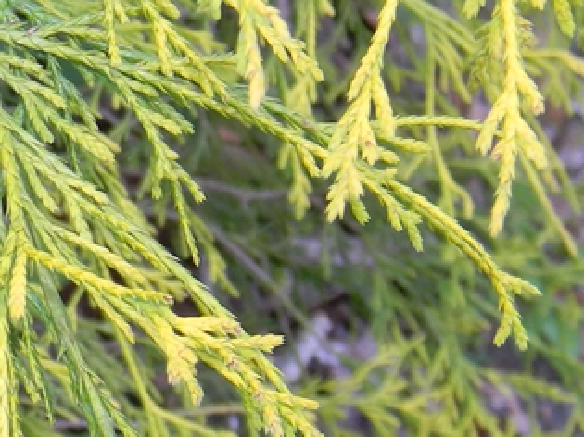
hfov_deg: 12.6
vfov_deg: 9.7
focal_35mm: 153
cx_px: -146
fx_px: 2580
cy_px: 52
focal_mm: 8.6
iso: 175
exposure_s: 1/30
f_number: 3.9
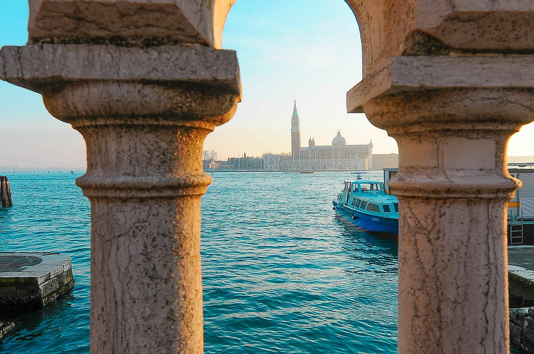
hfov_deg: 60.4
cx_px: 280
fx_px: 458
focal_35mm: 31
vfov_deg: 42.3
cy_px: 179
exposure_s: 1/100
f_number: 13
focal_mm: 11
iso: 200
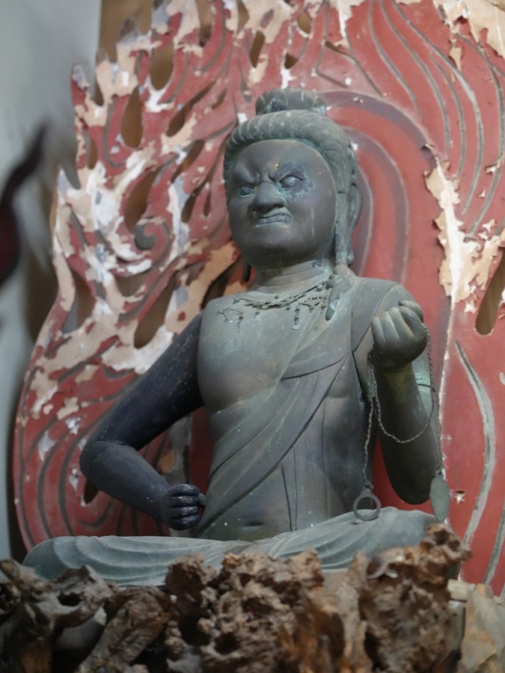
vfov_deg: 18.7
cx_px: 251
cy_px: 297
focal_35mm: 105
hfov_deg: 14.1
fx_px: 2042
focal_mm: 96
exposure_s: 1/160
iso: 12800
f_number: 4
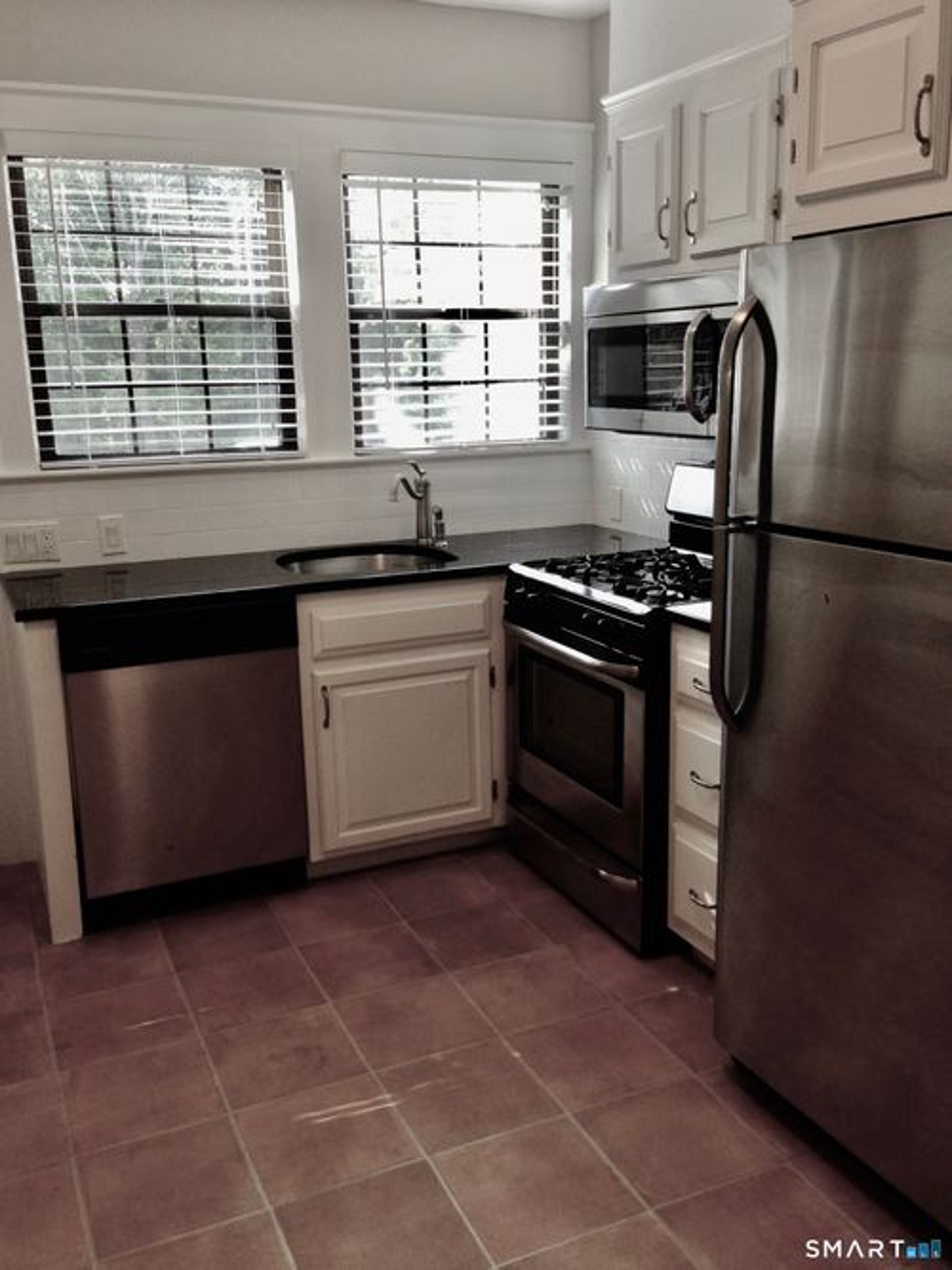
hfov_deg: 42.9
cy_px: 635
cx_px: 476
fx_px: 1210
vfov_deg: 55.4
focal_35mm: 33
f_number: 2.4
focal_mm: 4.12
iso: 64
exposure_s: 1/60
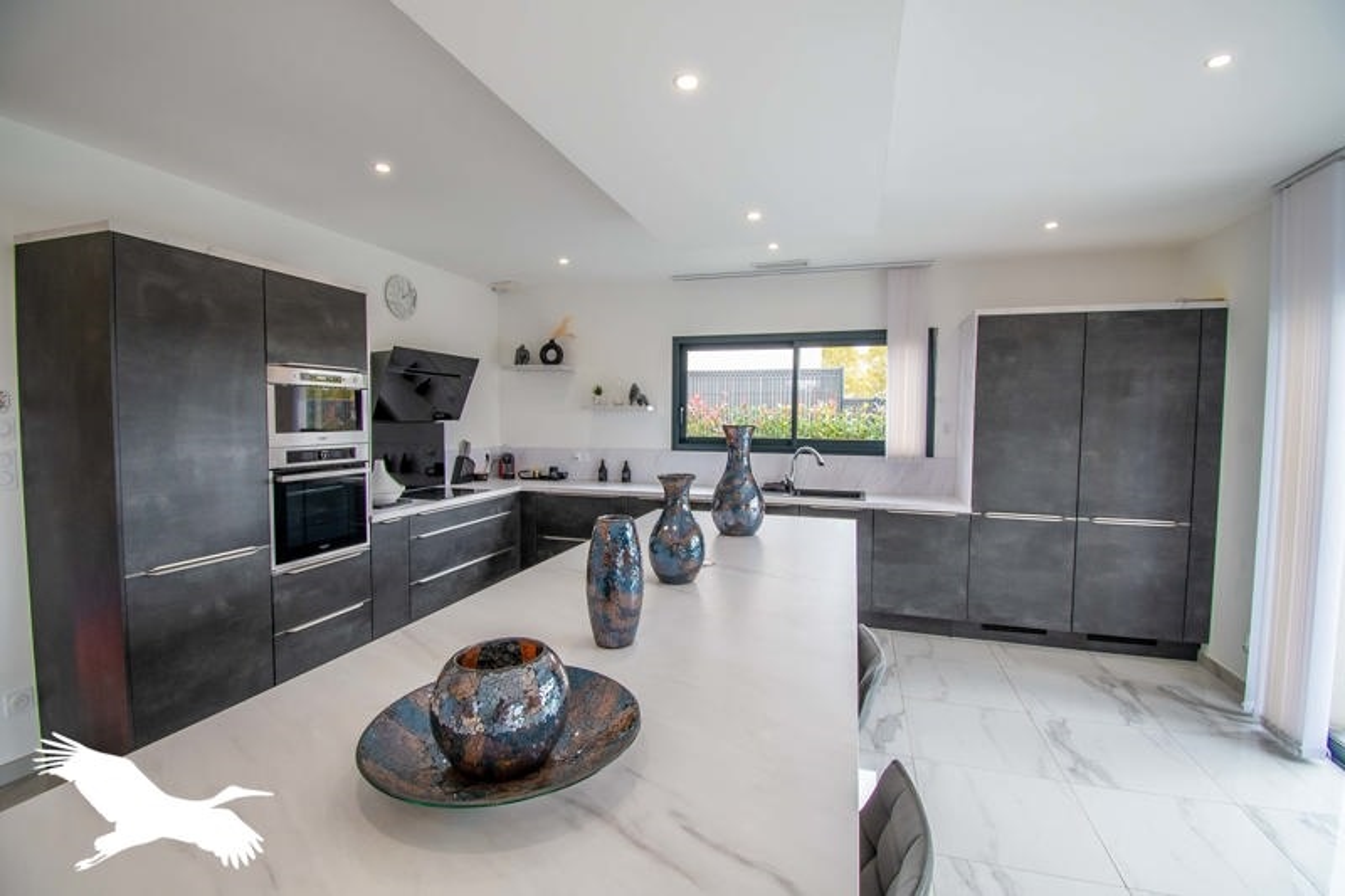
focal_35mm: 15
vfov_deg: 77.3
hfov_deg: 100.4
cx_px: 672
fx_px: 560
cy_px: 448
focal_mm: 10
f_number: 6.3
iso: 500
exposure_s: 1/100
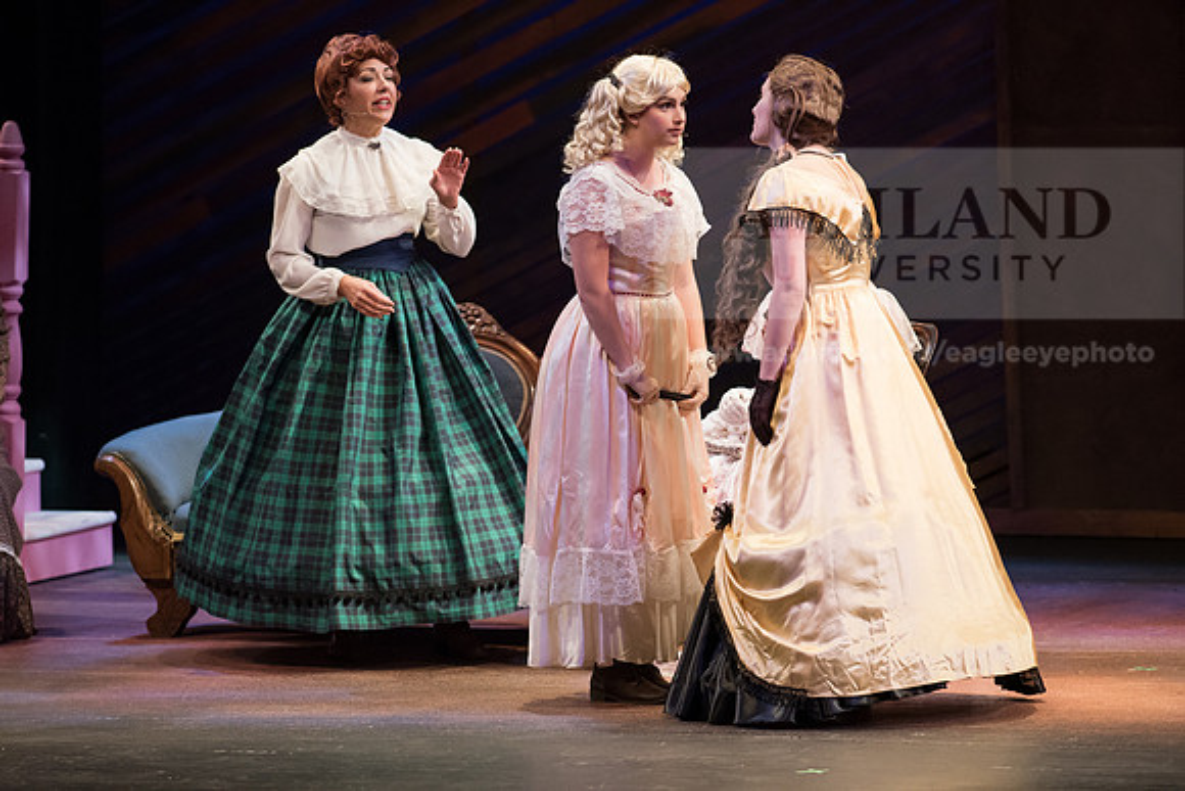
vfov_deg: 4.6
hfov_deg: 6.9
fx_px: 9877
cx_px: 592
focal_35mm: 300
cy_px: 396
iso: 3200
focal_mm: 300
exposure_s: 1/400
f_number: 4.5
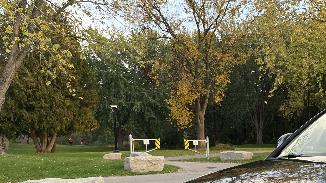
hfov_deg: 32.2
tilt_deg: -9.5
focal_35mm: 60
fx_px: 519
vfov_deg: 18.7
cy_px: 232
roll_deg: +0.3
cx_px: 323
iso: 32
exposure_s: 1/122
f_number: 1.6
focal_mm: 5.1
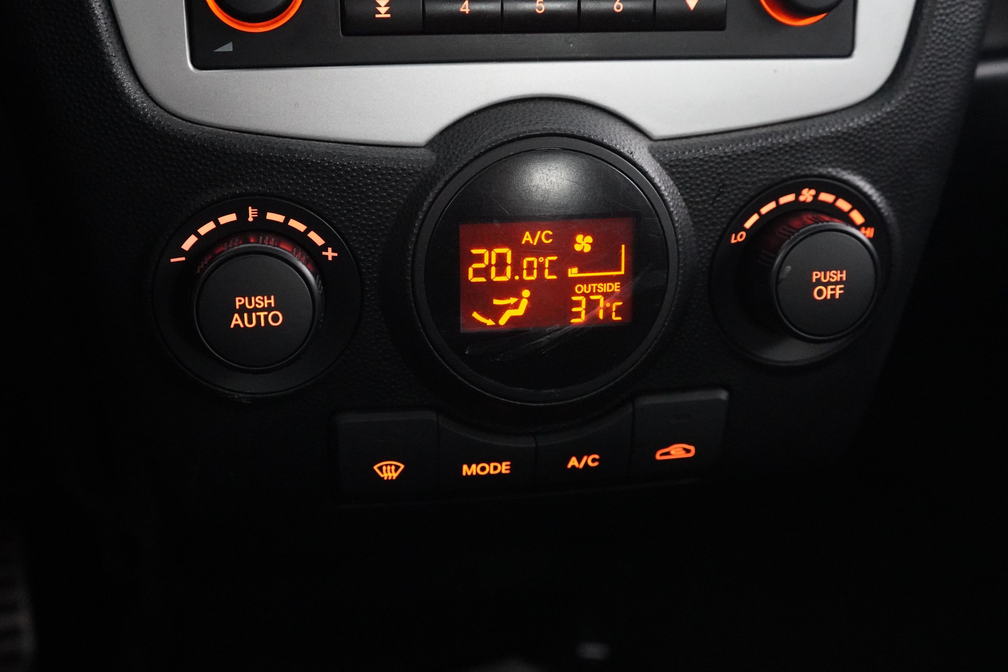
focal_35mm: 42
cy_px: 336
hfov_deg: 46.4
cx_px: 504
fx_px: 1176
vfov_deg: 31.9
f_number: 3.5
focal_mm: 28
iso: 6400
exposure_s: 1/20
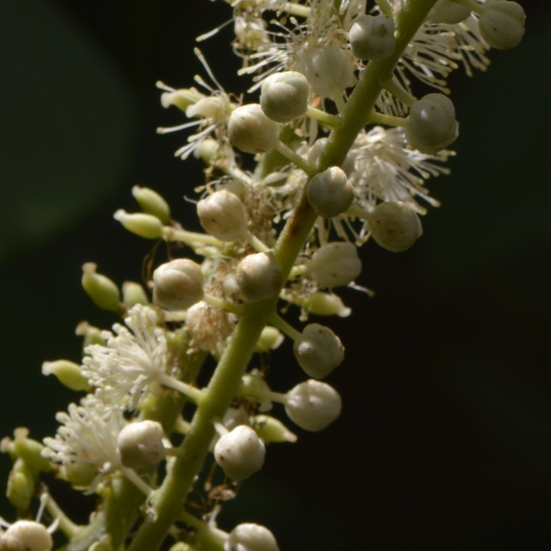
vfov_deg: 2.9
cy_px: -349
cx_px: 858
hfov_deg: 2.9
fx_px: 10679
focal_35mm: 593
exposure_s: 1/320
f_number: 11
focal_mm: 90
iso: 100
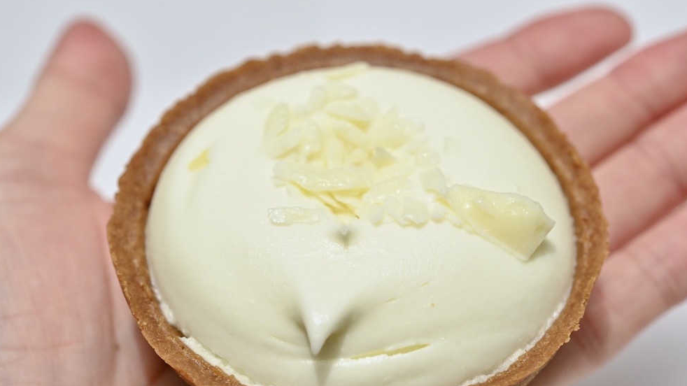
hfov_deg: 32.8
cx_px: 346
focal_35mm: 64
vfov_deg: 18.8
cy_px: 229
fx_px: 1166
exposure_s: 1/160
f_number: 8
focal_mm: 60
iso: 4000
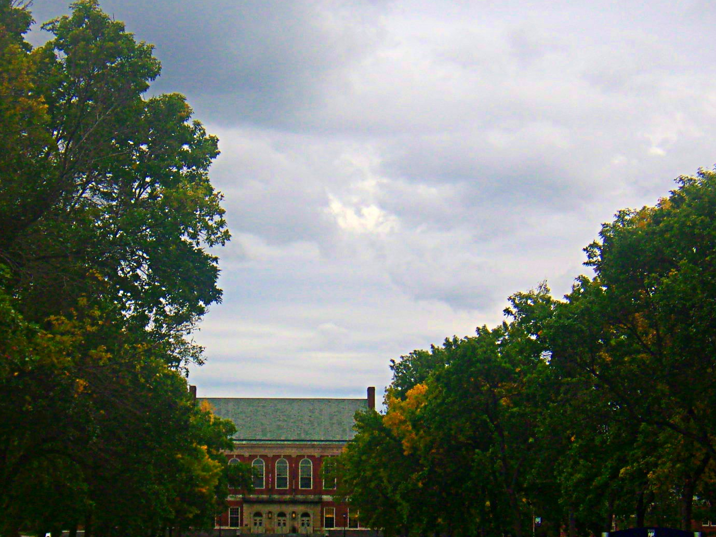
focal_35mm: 104
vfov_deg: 14.2
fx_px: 2152
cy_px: 311
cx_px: 220
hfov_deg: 18.8
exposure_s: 1/320
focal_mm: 12.5
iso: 80
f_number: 4.9
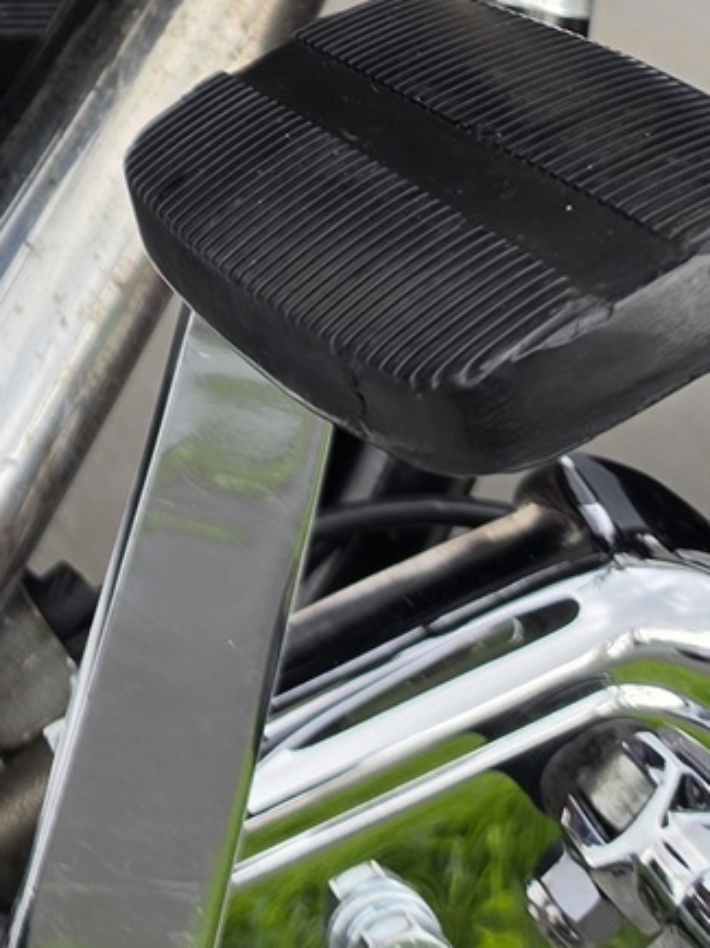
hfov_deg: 12.6
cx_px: -603
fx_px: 2902
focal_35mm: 106
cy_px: -747
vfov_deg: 15.9
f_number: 1.4
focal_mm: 6.5
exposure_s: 1/231
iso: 10
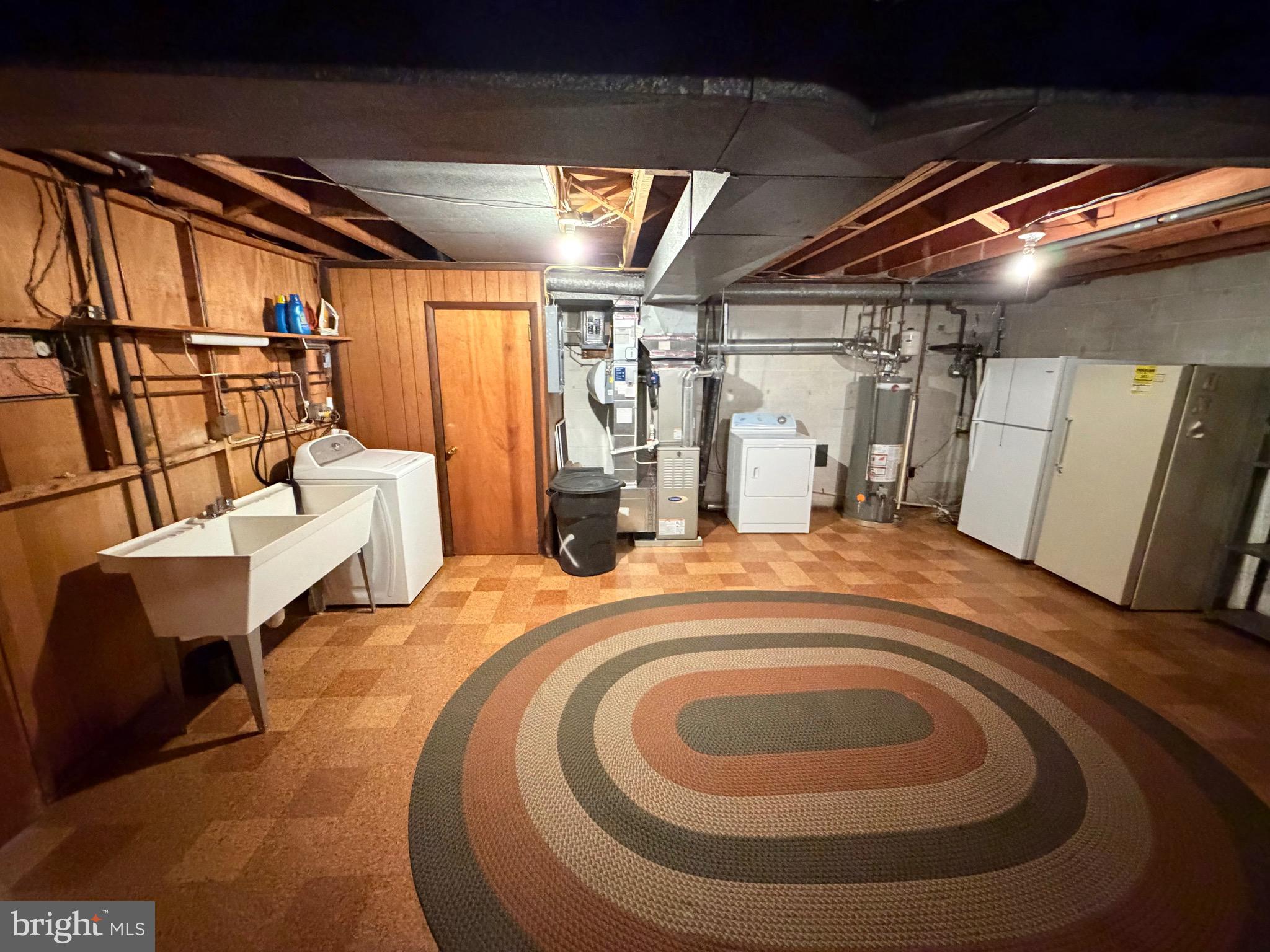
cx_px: 635
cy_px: 476
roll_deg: +0.2
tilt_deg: -14.0
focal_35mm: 14
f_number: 2.2
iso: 1250
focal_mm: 2.22
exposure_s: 1/40
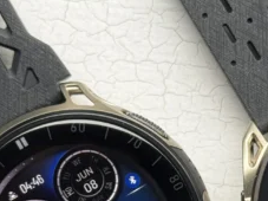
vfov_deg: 11.5
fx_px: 983
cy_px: 199
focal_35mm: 127
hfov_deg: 15.4
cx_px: 215
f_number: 1.78
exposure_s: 1/88
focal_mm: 6.76
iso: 100
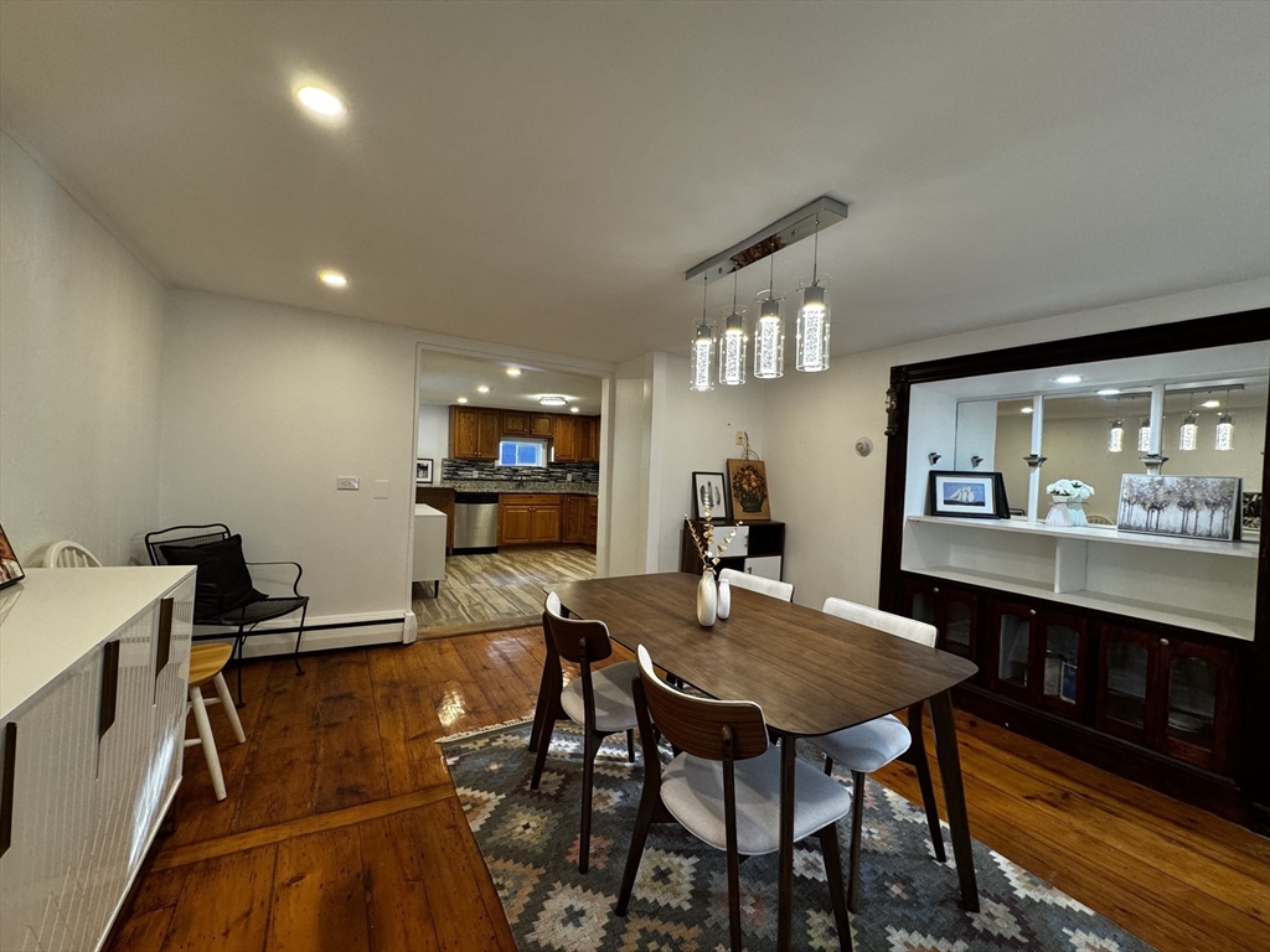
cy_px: 476
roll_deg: -2.5
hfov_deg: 102.1
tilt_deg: -2.1
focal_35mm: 14
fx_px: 514
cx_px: 635
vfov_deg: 85.7
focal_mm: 2.22
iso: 250
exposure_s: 1/120
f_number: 2.2
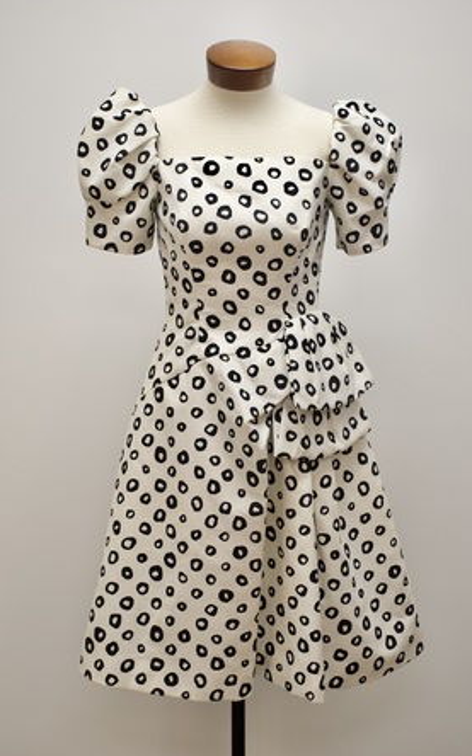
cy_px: 380
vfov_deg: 33.0
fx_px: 1278
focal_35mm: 62
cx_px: 254
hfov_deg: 20.9
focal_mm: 40
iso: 1600
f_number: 5.6
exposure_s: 1/125
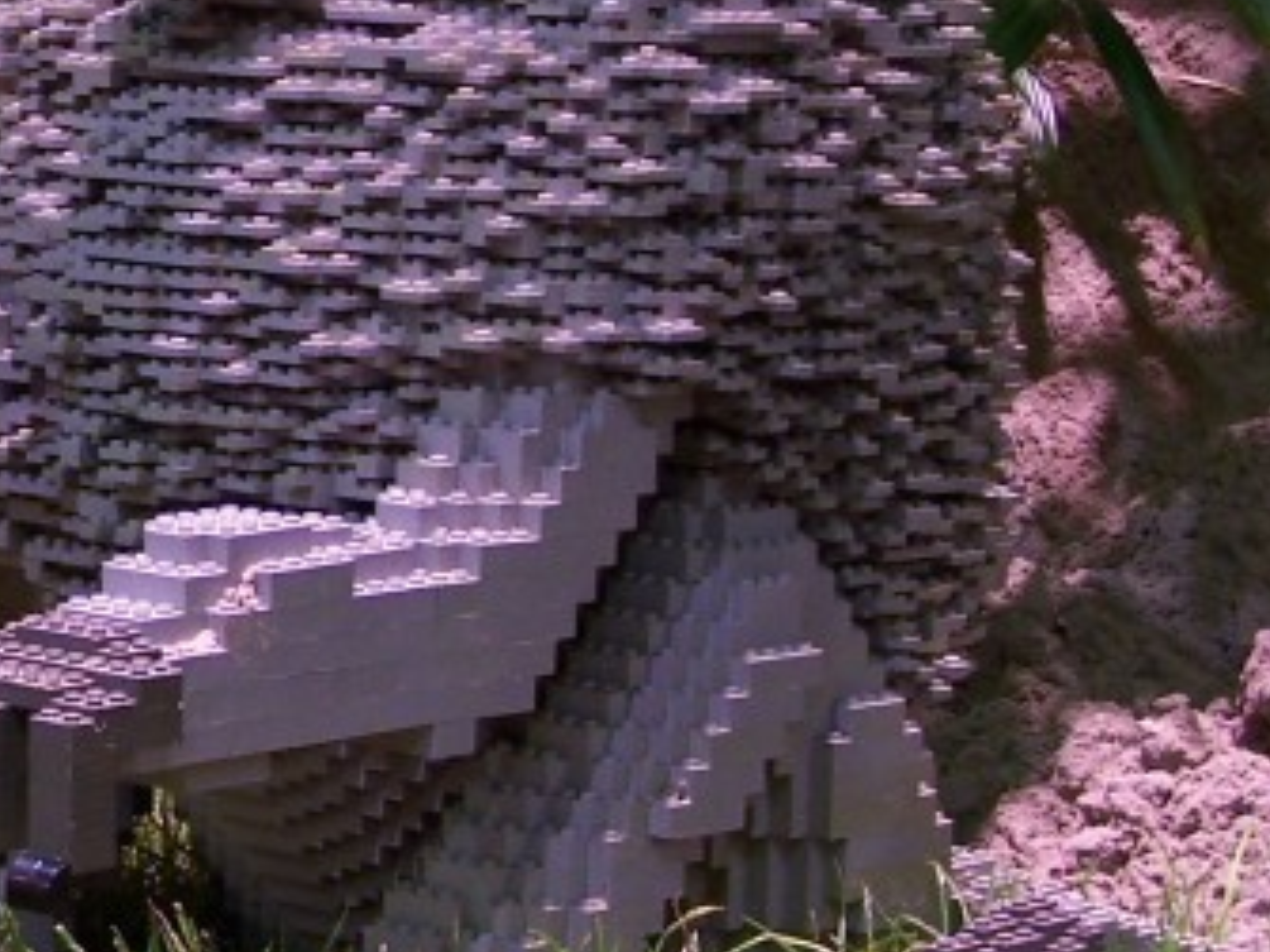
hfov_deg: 12.2
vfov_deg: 9.5
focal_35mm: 156
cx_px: -531
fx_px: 5721
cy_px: 205
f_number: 3
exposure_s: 1/2
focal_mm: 8.5
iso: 80
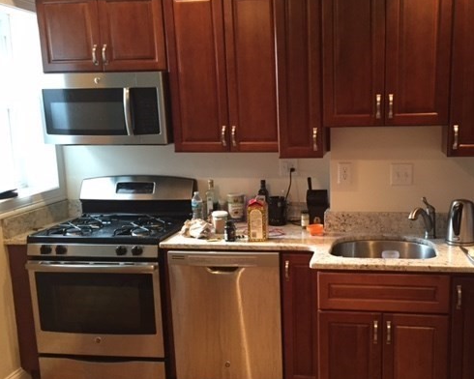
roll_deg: +0.2
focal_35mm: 37
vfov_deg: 40.1
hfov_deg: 48.4
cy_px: 205
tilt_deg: -11.0
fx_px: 519
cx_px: 308
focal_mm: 4.15
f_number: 2.2
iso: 250
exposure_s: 1/24
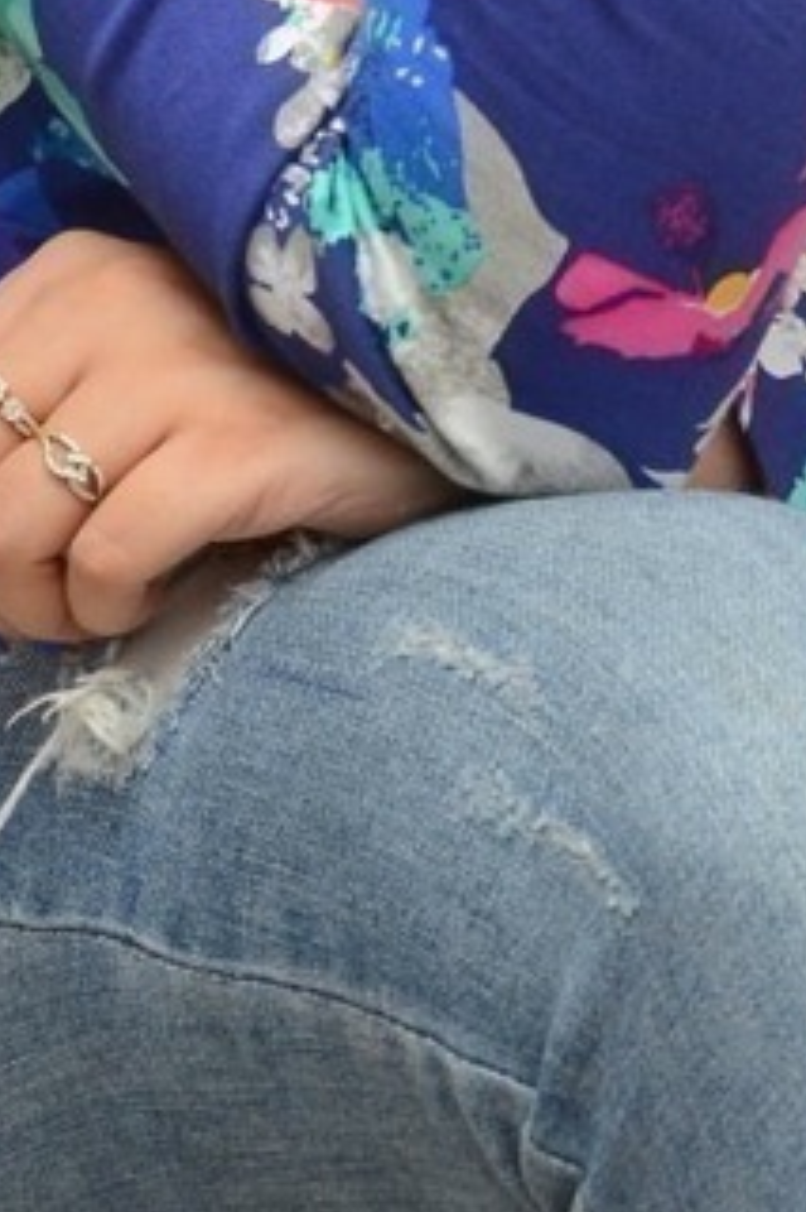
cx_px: 802
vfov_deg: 7.1
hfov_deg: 4.8
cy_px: -786
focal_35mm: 283
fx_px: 9514
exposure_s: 1/125
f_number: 6.3
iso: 1000
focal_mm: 50
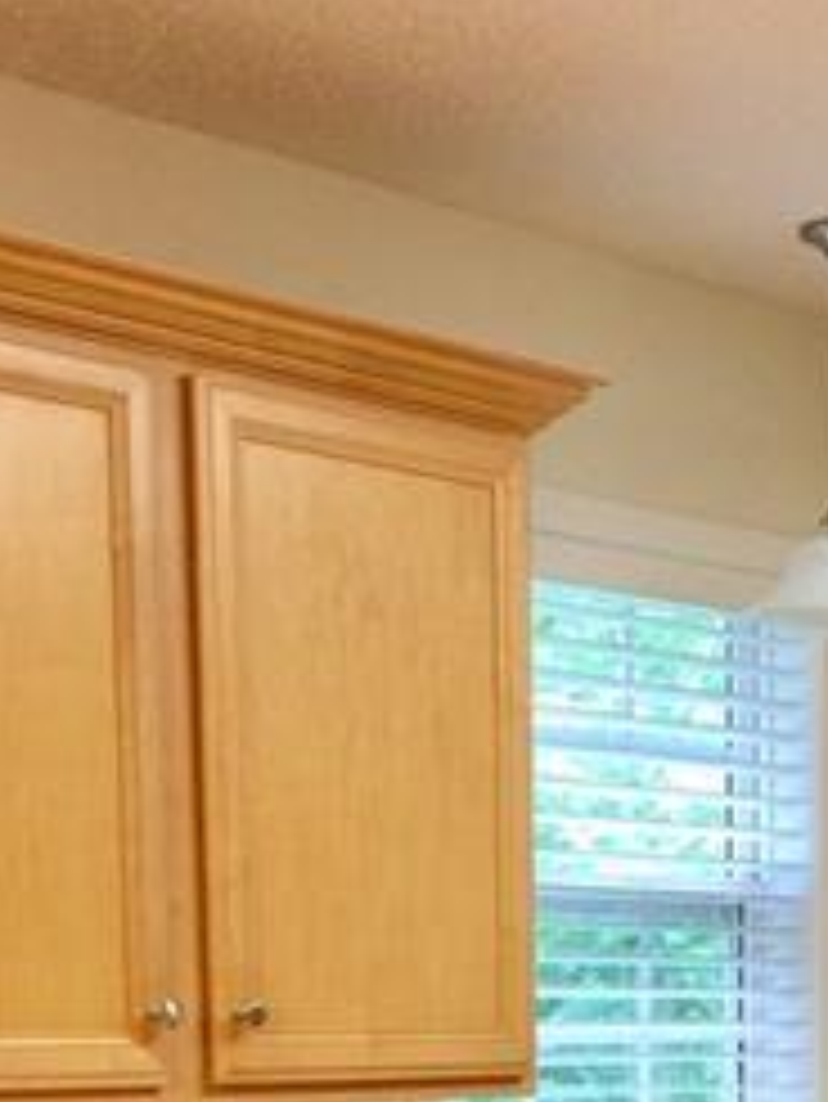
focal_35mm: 91
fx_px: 2900
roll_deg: -1.1
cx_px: 850
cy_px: 1466
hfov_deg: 15.9
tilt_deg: -9.3
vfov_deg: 19.7
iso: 50
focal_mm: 4.15
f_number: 2.2
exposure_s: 1/15
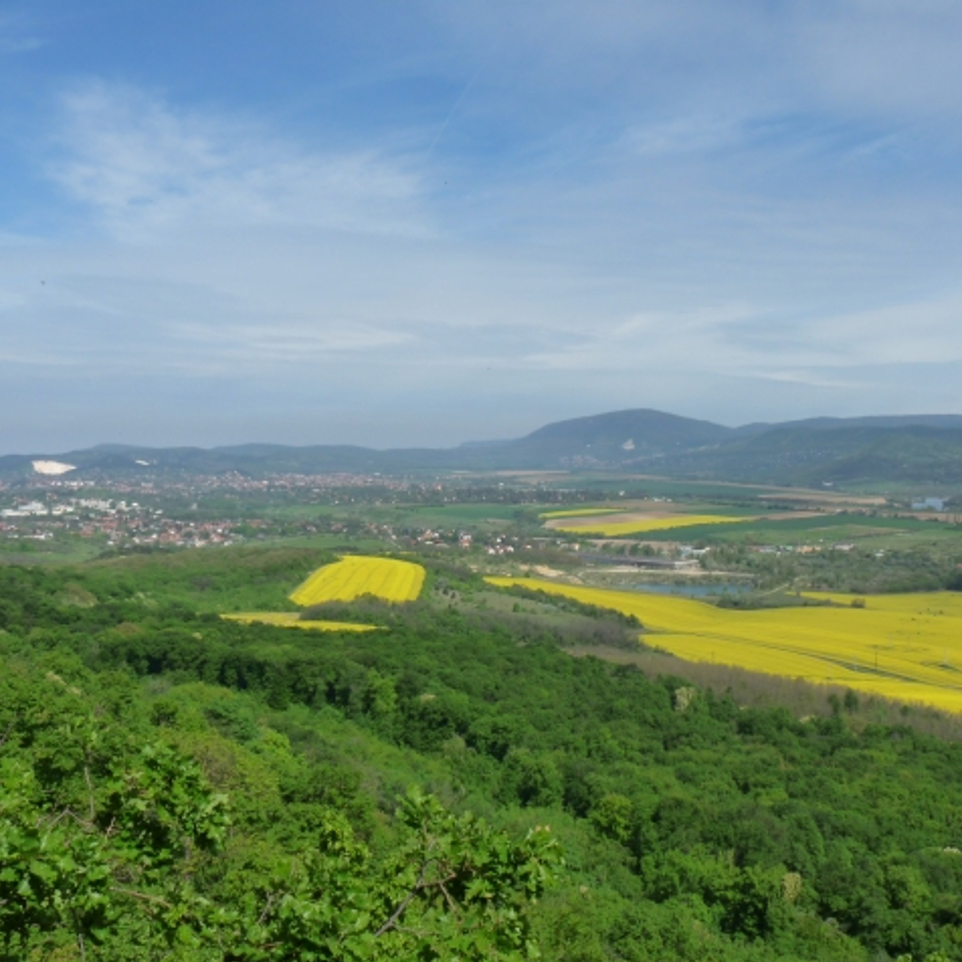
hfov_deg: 38.1
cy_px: 483
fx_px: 1383
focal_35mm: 44
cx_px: 598
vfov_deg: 38.3
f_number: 7.1
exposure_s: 1/500
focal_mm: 6.5
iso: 160
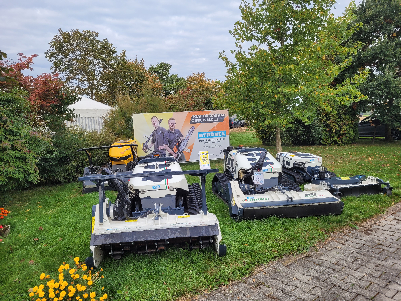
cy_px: 150
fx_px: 301
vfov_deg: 53.1
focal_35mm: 26
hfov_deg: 67.3
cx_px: 200
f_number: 1.8
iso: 40
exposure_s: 1/709
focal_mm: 5.4
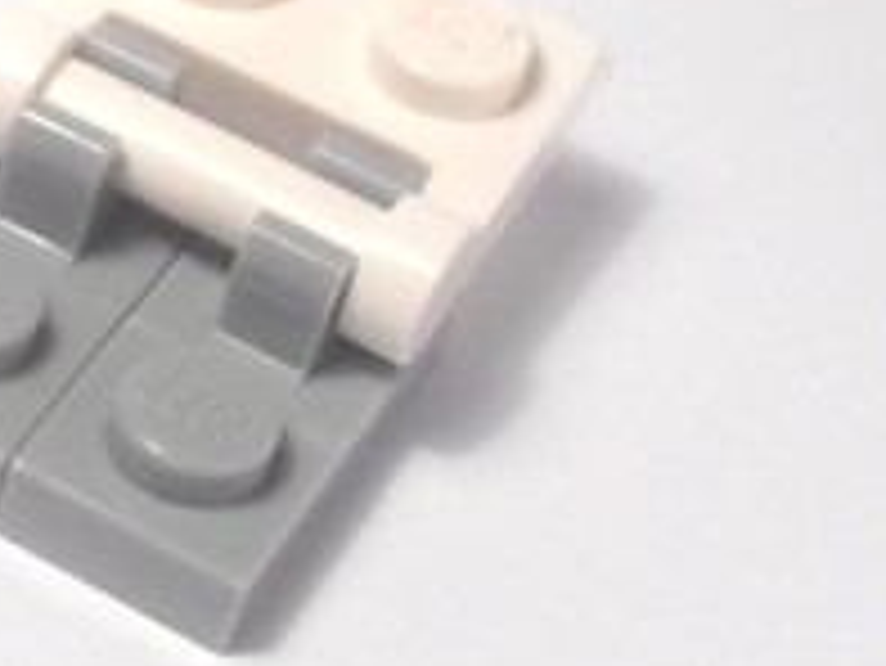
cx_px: -926
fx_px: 4328
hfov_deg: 10.6
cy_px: 88
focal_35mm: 169
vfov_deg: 8.8
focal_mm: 6.61
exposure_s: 1/50
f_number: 3.9
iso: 80
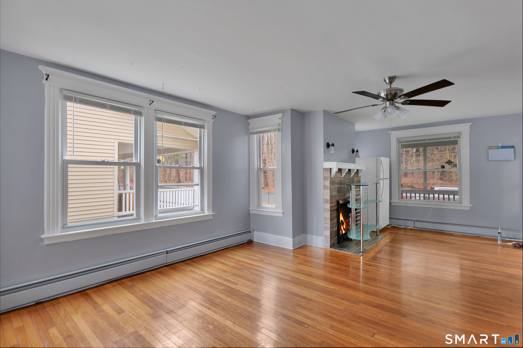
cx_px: 262
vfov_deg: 70.4
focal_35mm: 17
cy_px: 174
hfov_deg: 93.3
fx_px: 247
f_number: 8
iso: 400
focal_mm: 17
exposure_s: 1/20
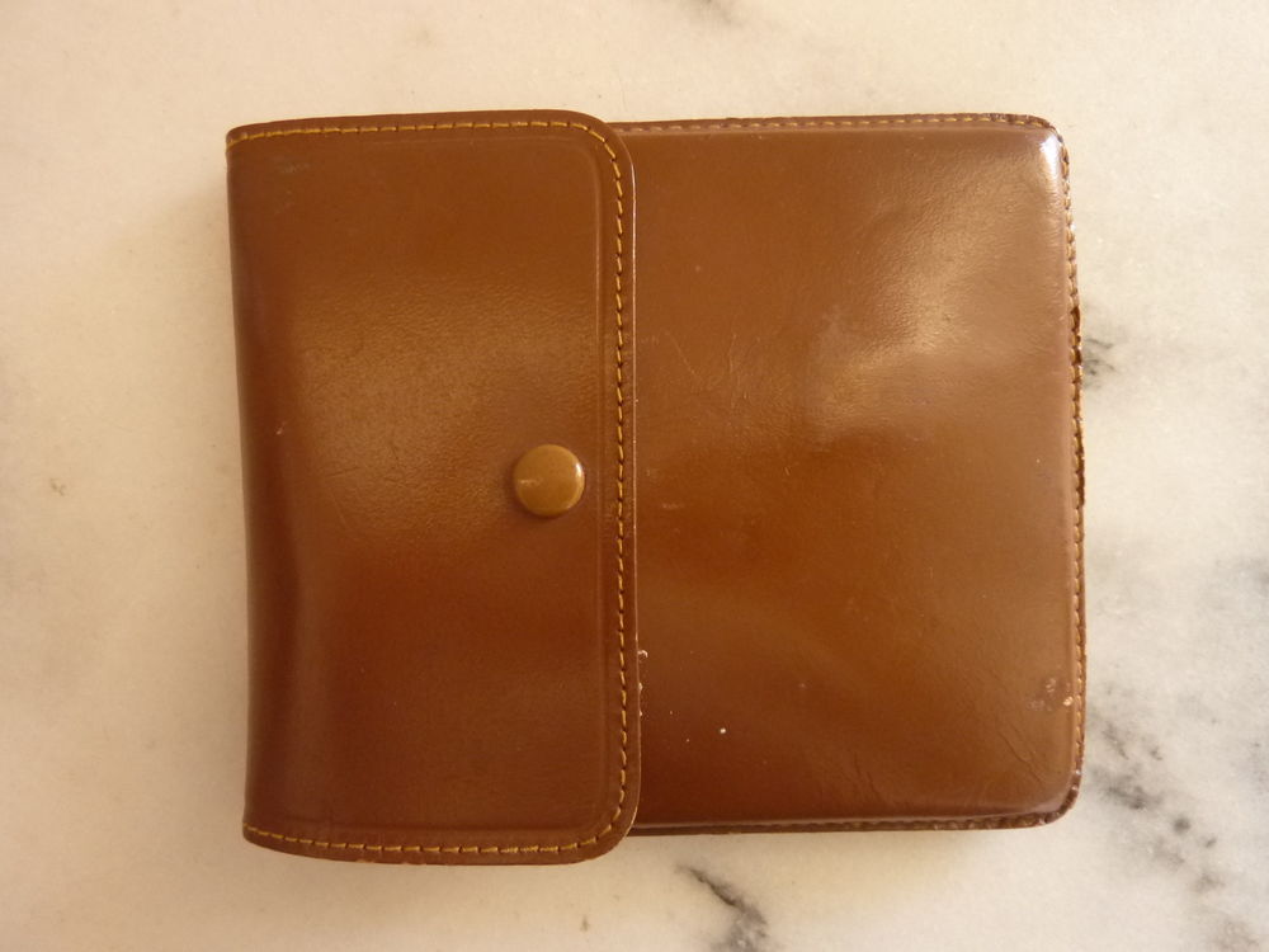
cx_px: 634
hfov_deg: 69.4
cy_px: 476
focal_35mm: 25
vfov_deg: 54.9
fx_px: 916
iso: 320
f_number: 3.3
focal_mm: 4.1
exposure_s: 1/30
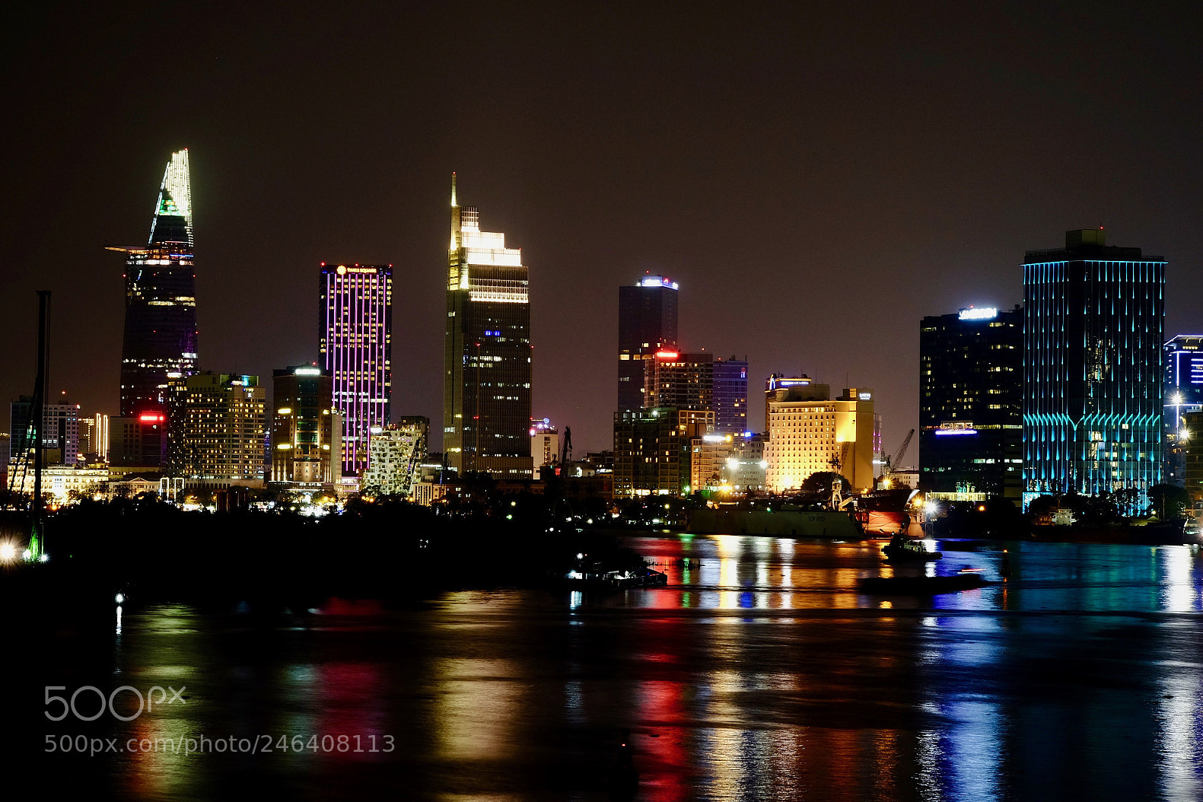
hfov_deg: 24.2
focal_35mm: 84
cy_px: 398
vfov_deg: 16.3
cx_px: 606
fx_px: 2807
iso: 400
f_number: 10
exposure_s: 5
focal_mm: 55
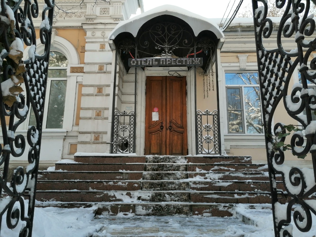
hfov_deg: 67.3
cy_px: 118
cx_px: 158
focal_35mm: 26
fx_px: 237
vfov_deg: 53.1
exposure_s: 1/909
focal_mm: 3.62
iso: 100
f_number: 1.8
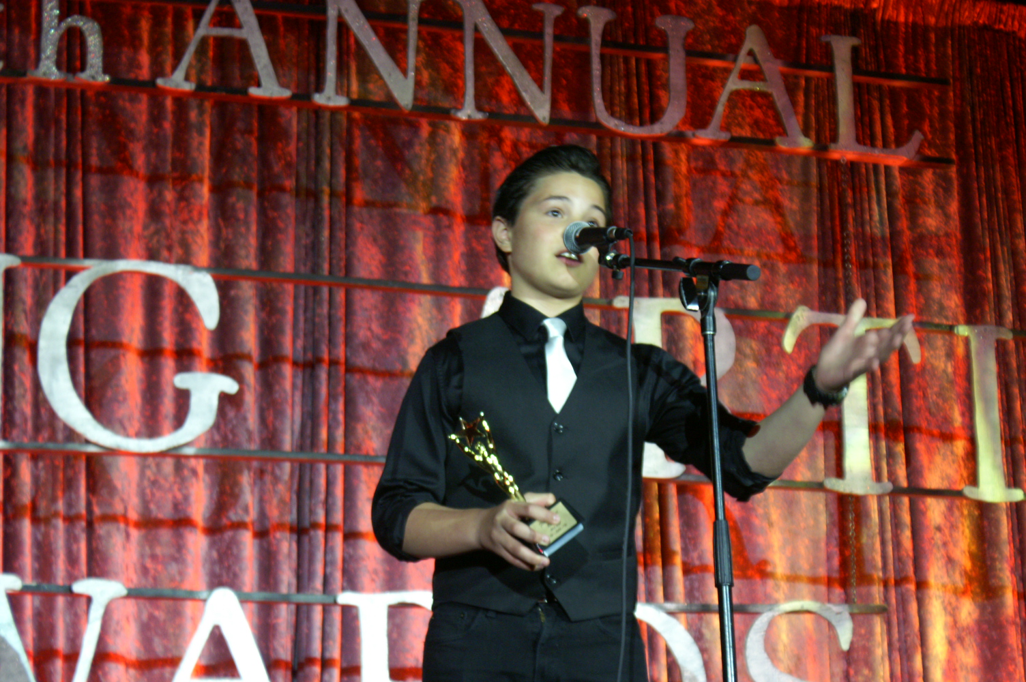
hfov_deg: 19.5
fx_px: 2990
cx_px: 513
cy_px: 341
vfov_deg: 13.0
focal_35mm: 105
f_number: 5.6
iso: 800
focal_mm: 70
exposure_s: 1/40
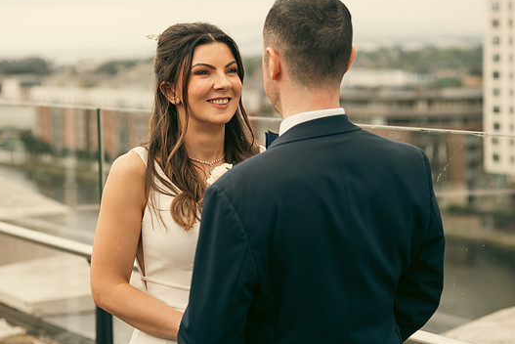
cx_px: 252
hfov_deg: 23.1
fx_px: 1260
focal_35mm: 88
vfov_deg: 15.6
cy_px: 160
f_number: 3.5
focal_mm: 80
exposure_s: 1/250
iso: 160
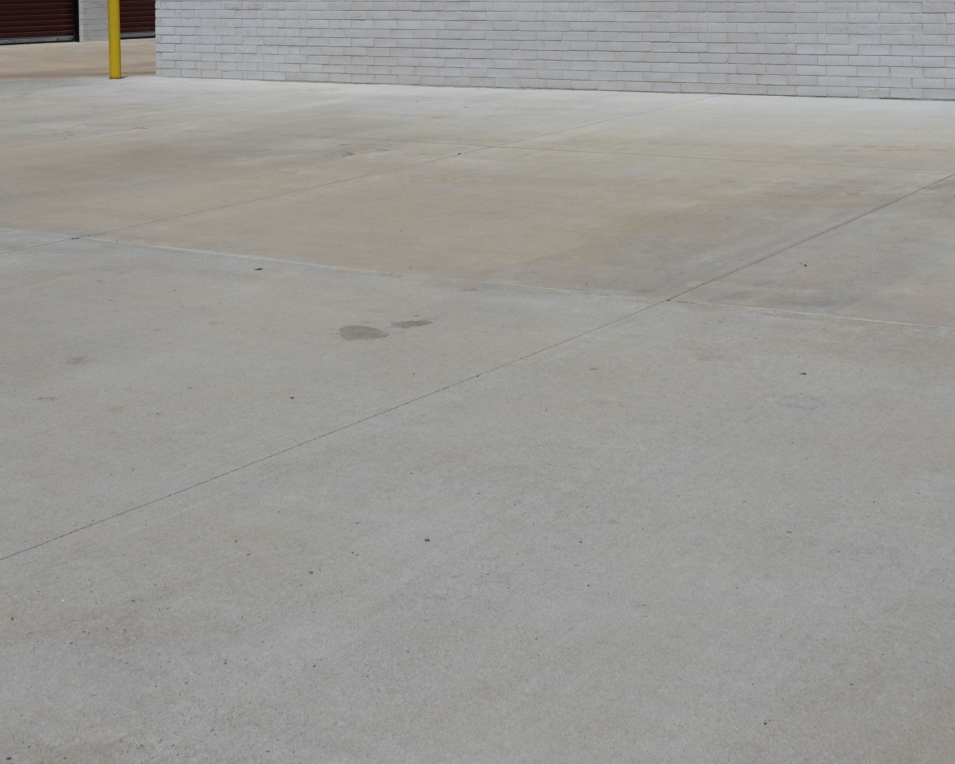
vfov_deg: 23.2
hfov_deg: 30.0
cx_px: 534
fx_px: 1781
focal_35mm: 63
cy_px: -6
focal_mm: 16
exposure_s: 1/2000
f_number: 5
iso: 64
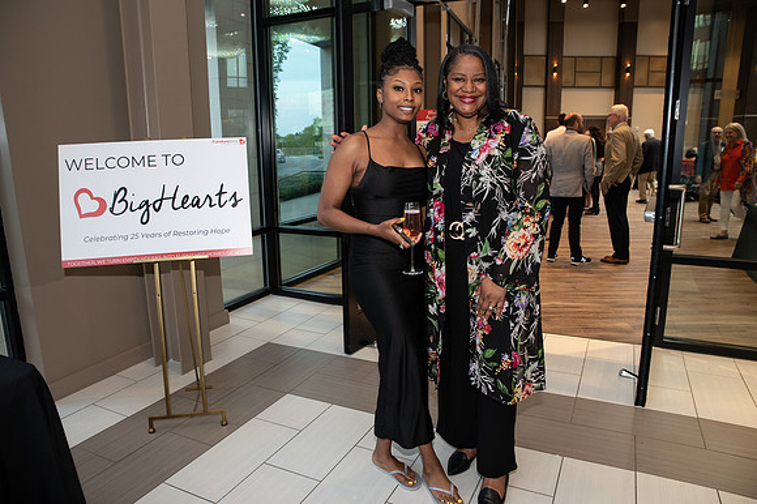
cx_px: 378
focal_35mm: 24
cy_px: 252
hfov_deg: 73.8
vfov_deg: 53.1
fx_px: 504
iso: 1000
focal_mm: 24
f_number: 4
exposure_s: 1/60
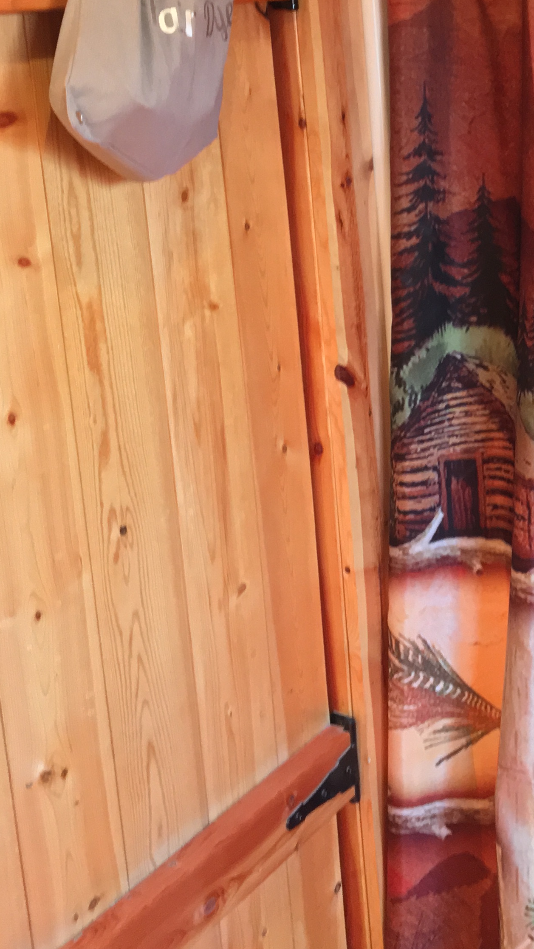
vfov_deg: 36.2
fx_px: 1435
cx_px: 612
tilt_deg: -12.4
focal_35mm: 57
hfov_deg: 20.0
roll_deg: +3.0
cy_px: 318
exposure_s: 1/30
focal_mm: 4.15
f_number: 2.2
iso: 125
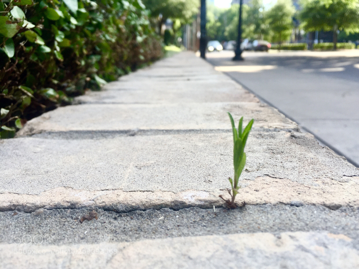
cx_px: 180
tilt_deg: -15.4
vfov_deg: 48.2
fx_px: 301
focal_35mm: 29
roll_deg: -0.2
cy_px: 134
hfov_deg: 61.7
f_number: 2.2
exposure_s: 1/377
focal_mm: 4.15
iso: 32
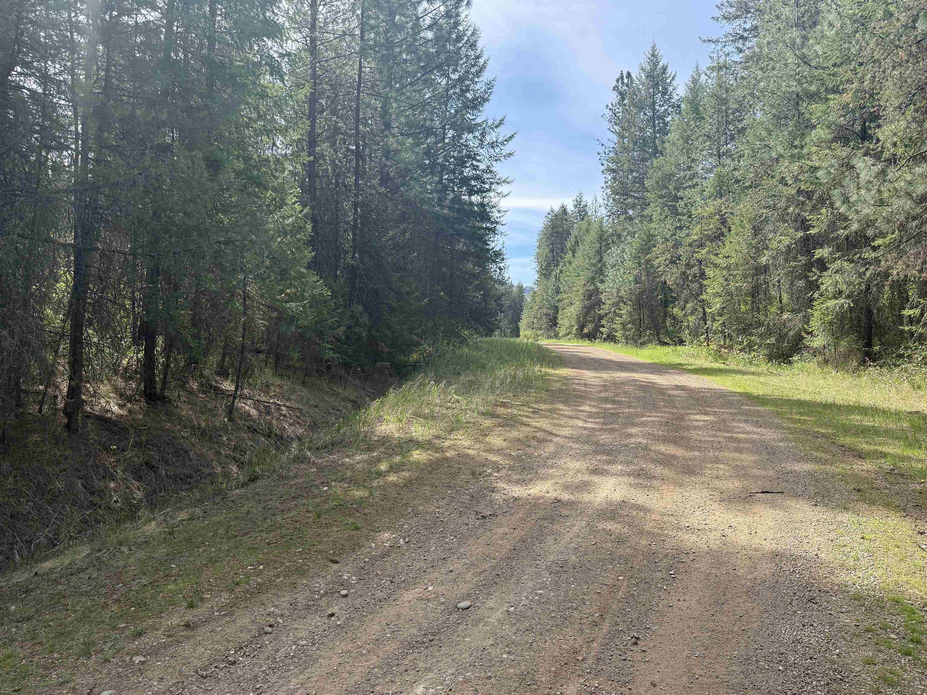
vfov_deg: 56.8
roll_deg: -1.2
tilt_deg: +1.1
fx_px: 643
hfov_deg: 71.6
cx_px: 464
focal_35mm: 24
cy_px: 348
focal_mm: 6.76
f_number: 1.78
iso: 100
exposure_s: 1/1618
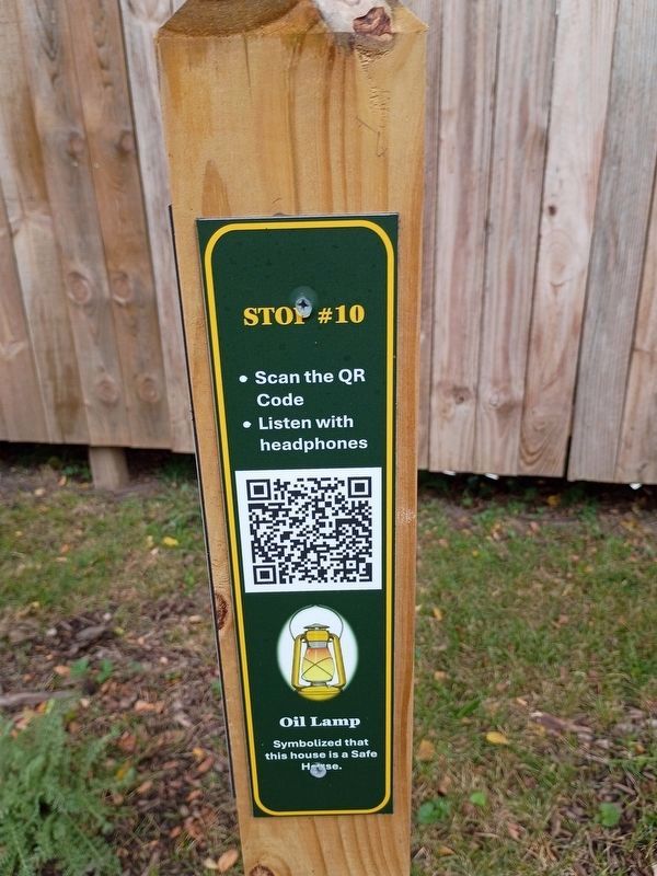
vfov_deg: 61.7
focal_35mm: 29
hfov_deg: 48.2
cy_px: 438
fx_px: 734
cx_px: 328
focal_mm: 4.27
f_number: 1.8
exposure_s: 1/120
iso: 100
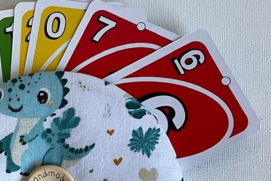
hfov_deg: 32.0
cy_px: 120
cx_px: 79
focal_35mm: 62
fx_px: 467
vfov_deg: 21.8
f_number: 1.8
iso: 25
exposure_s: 1/100
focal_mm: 3
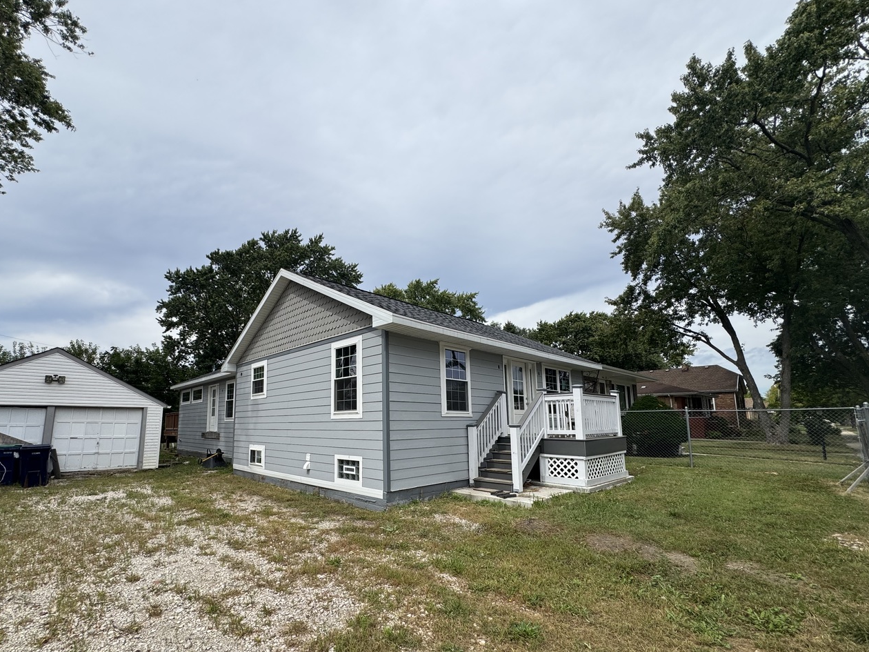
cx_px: 379
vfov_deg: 77.7
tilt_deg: +7.1
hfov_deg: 94.0
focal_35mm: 16
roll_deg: +0.1
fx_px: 402
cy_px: 371
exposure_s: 1/1477
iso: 50
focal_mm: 2.22
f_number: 2.2
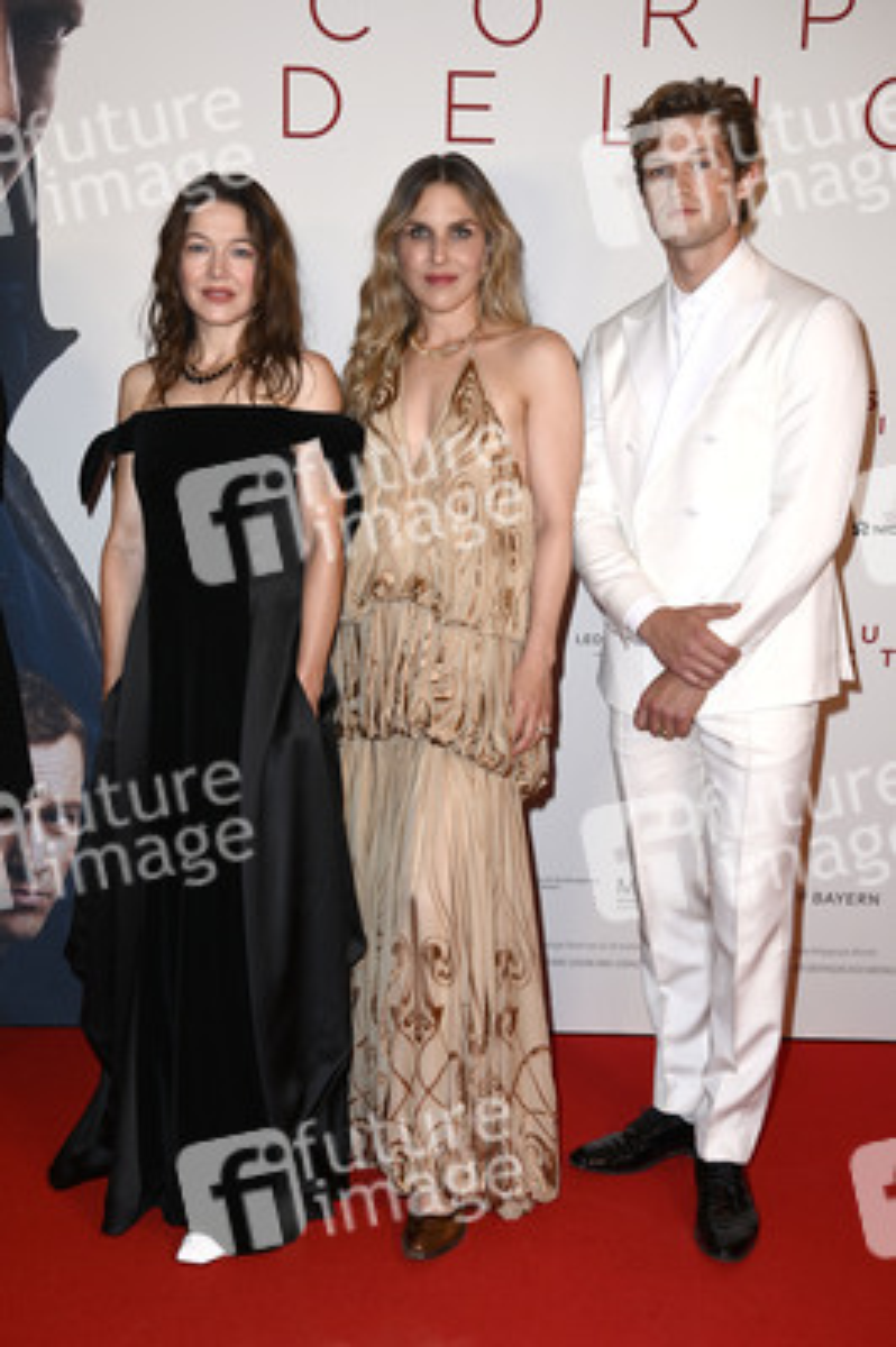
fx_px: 1795
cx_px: 448
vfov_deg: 41.1
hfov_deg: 28.0
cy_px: 674
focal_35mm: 48
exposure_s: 1/250
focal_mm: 48
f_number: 6.3
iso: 400
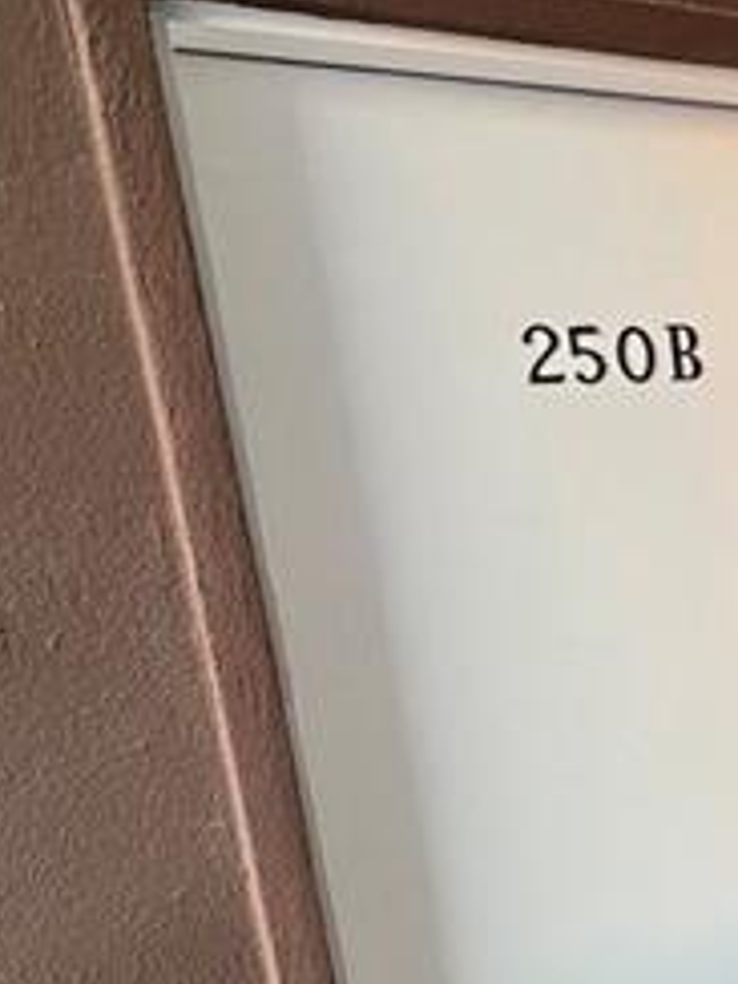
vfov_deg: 45.0
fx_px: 1165
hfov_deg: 26.1
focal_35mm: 41
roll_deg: +3.4
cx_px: 1101
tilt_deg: -14.7
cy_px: 665
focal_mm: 1.57
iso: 200
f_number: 1.8
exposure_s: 1/60
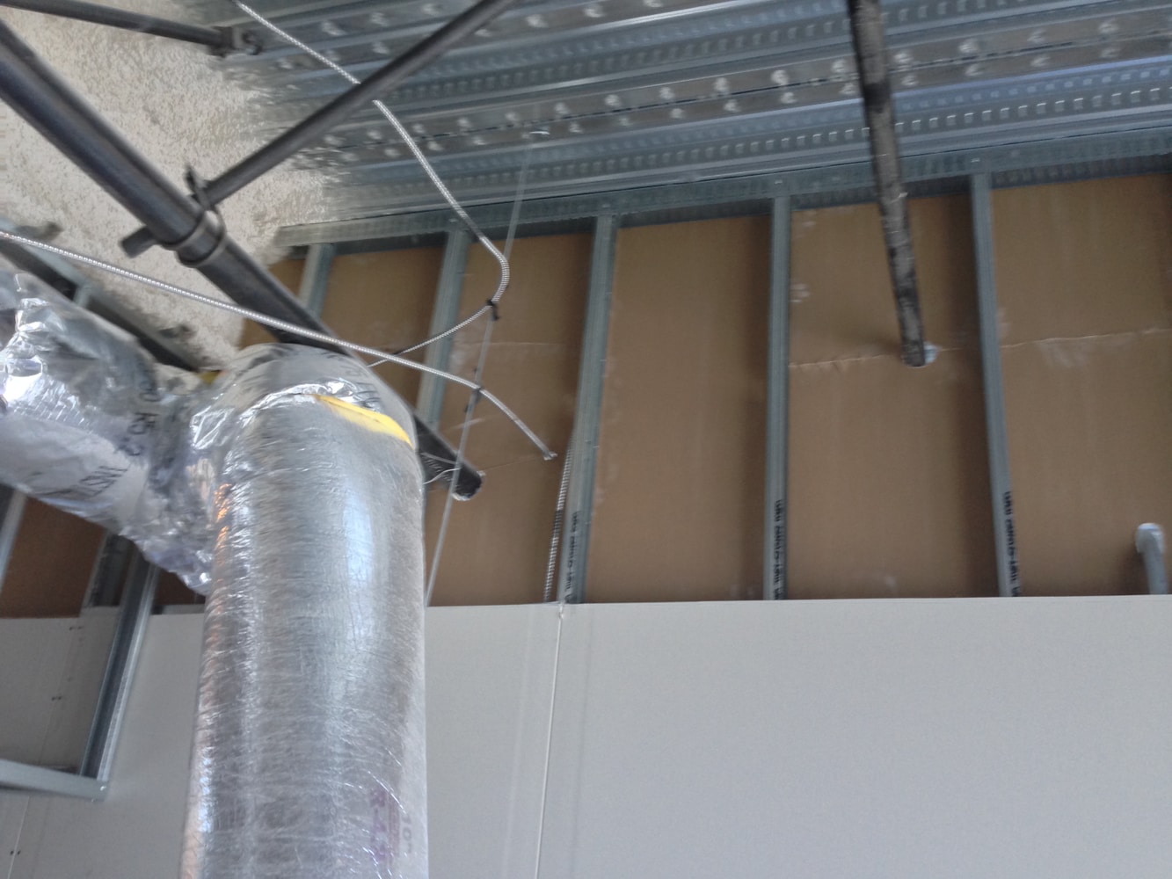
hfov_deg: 55.3
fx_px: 1117
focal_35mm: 33
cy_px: 440
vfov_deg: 43.0
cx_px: 586
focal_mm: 4.12
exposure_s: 1/20
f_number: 2.4
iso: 100
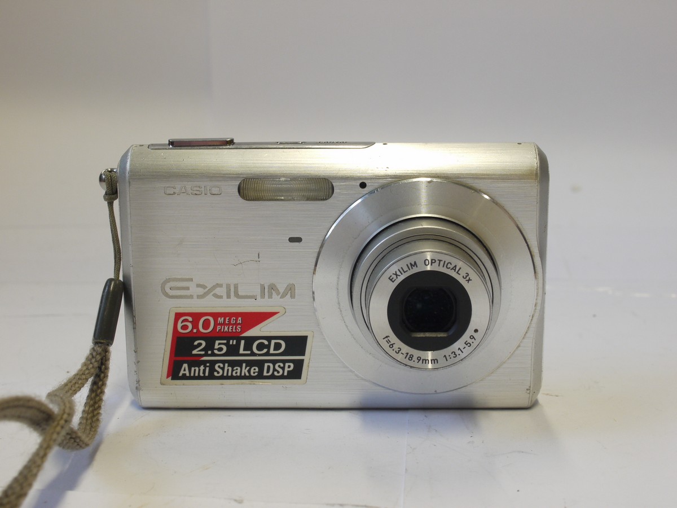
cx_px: 338
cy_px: 254
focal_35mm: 60
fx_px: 1173
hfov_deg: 32.2
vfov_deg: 24.4
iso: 400
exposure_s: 1/20
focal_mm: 30
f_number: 9
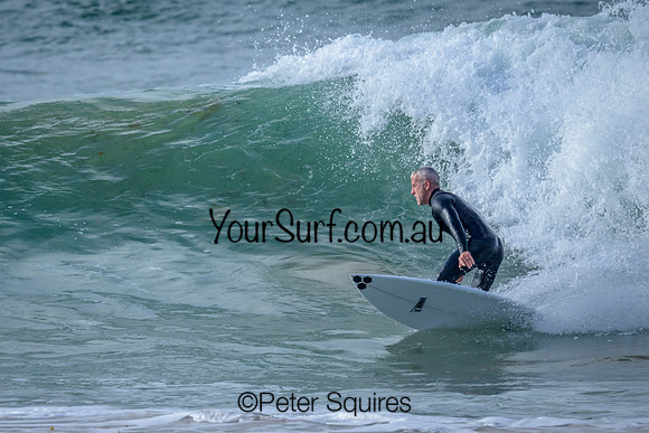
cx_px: 258
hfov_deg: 2.0
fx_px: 18310
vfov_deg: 1.4
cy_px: 201
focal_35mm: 1015
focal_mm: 800
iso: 280
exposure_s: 1/2000
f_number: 6.3
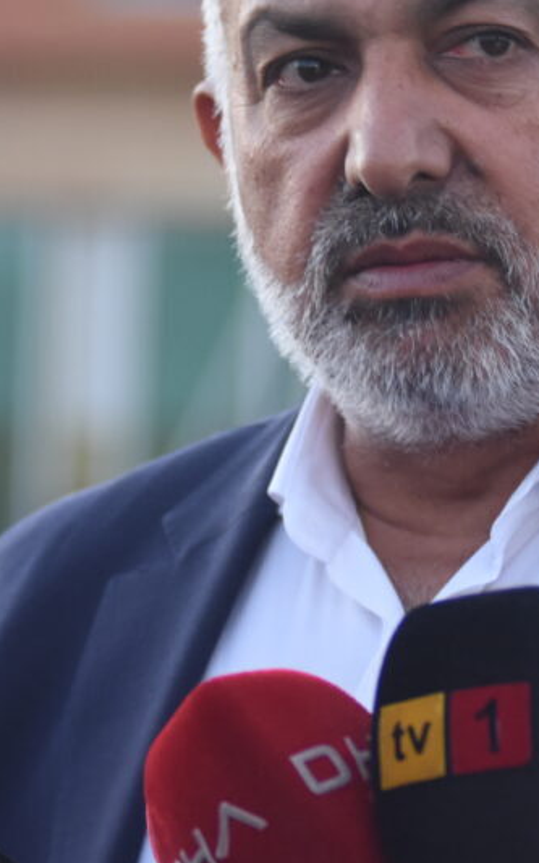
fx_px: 6042
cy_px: 250
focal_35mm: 257
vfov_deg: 8.2
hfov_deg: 5.1
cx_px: 408
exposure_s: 1/160
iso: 800
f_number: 2.8
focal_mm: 70
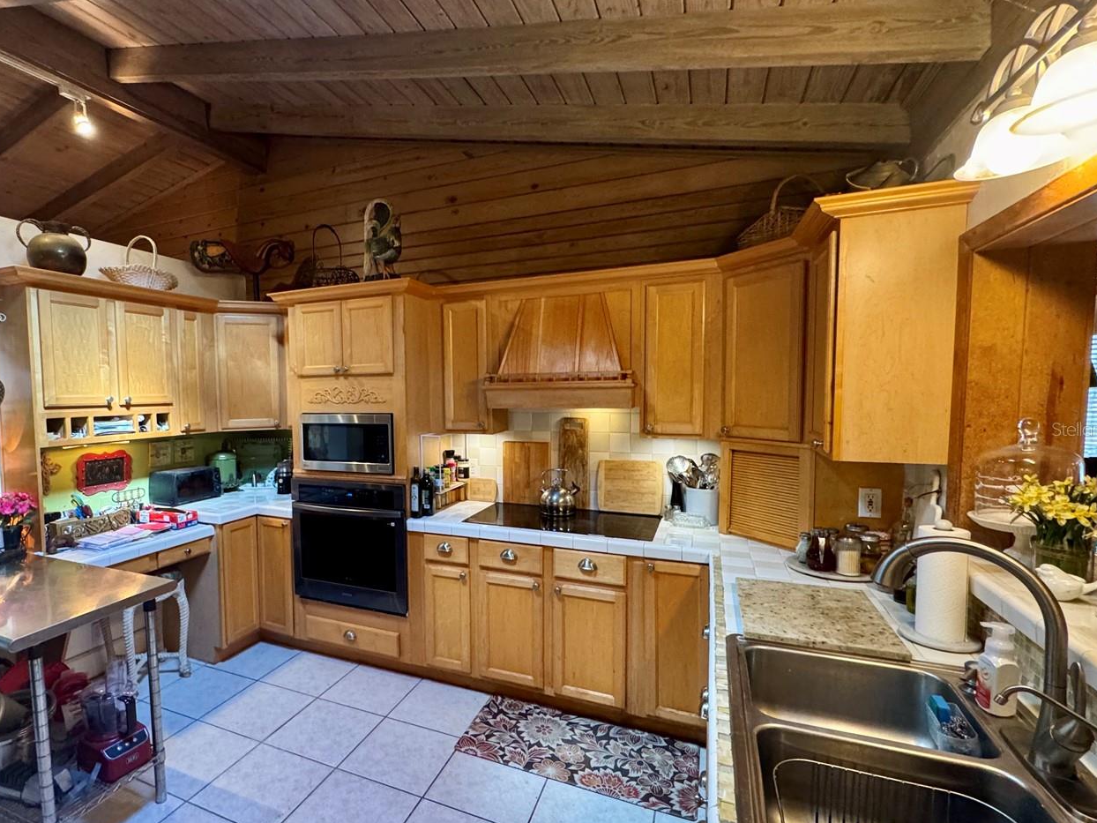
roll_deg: +0.9
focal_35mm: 18
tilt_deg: -5.0
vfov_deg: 71.6
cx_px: 429
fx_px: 570
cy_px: 429
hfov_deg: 86.5
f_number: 2.2
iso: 500
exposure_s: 1/60
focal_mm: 2.22
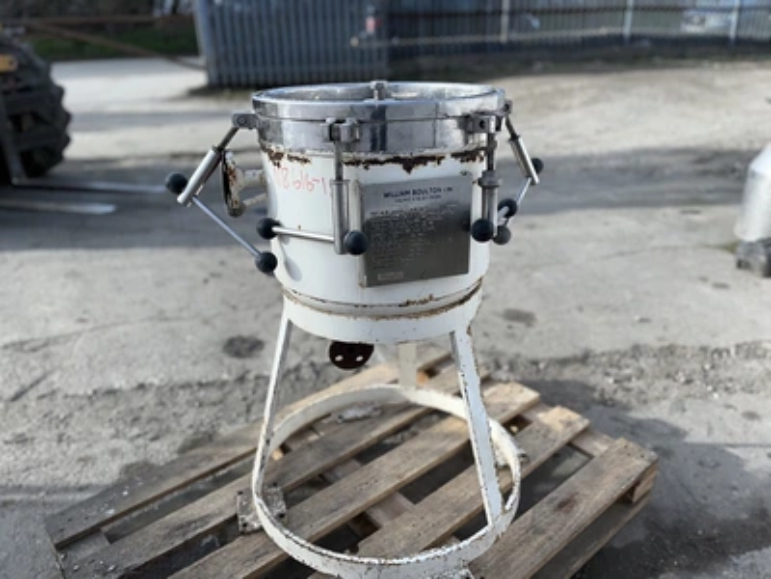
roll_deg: +1.8
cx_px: 386
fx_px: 579
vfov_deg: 53.1
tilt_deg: -25.0
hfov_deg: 67.3
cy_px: 290
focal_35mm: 26
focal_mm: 5.1
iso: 32
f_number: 1.6
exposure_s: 1/2967
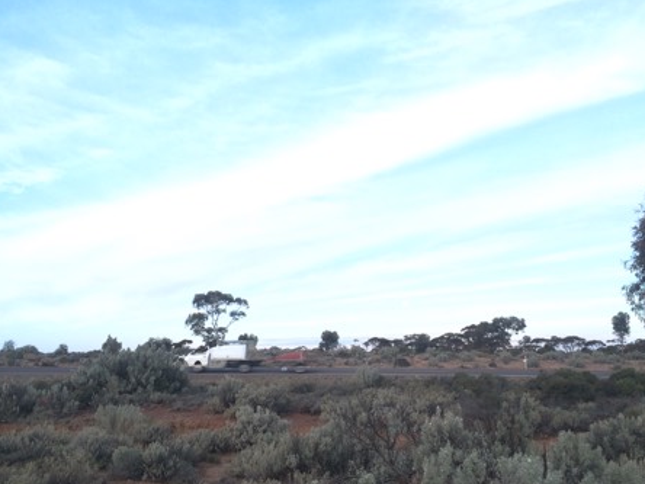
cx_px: 340
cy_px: 256
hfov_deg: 53.9
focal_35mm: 34
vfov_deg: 41.8
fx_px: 634
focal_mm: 4.15
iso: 32
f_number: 2.2
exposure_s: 1/60
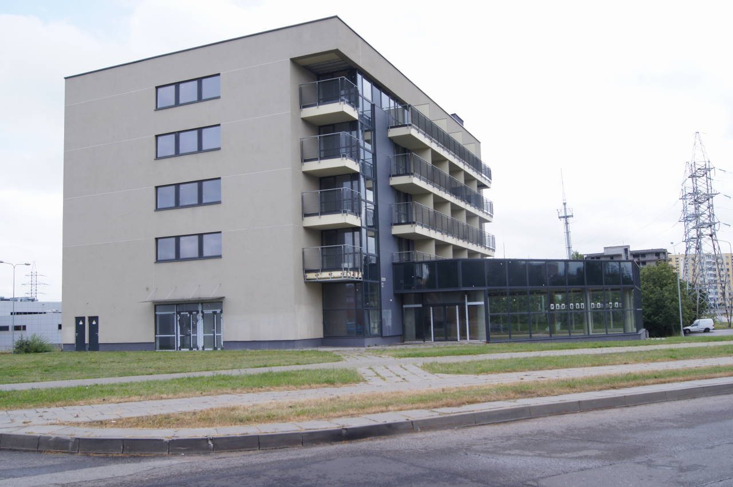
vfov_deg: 39.9
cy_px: 244
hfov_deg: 57.3
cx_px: 366
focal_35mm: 33
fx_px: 671
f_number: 7.1
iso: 100
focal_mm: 22
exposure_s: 1/125
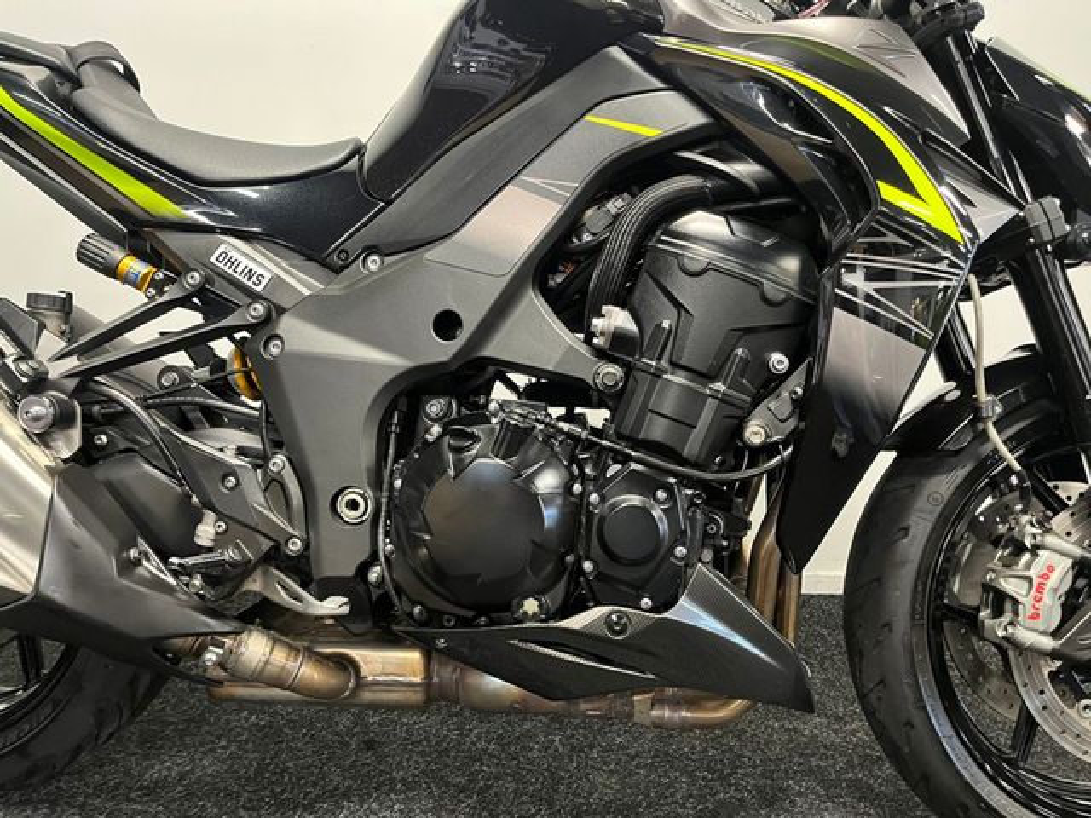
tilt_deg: -10.4
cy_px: 409
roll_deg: -0.4
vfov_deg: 53.1
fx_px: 819
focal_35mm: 26
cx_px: 546
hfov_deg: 67.3
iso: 400
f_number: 1.6
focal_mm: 5.1
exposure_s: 1/33
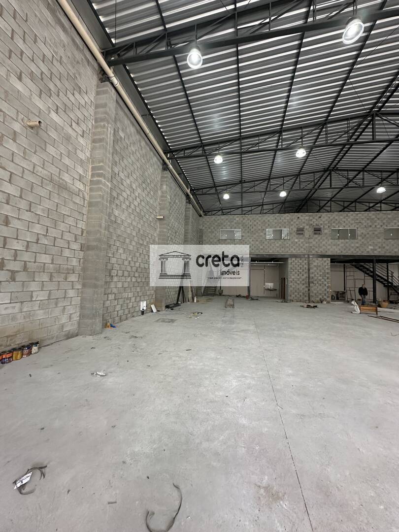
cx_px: 200
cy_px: 266
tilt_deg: +4.8
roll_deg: -0.9
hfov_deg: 85.7
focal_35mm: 14
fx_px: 215
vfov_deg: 102.1
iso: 160
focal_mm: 2.22
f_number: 2.2
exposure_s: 1/60
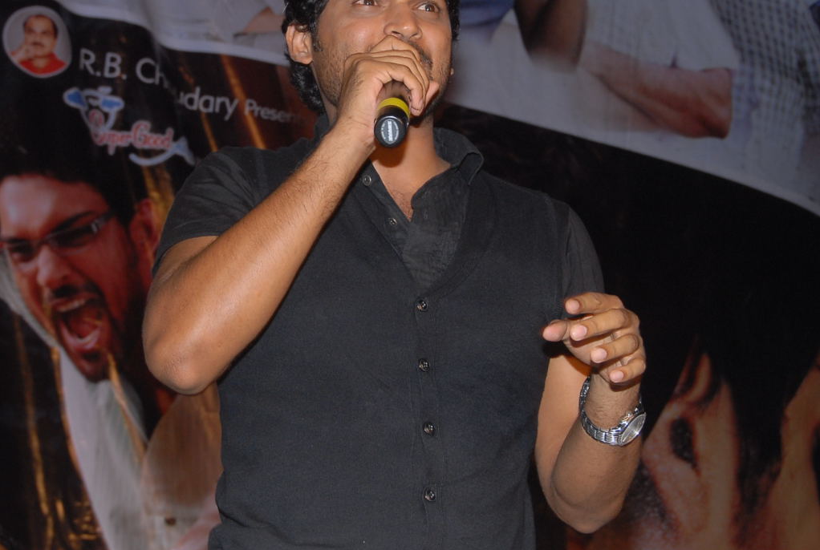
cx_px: 307
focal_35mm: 108
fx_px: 2465
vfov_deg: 12.7
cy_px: 193
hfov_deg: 18.9
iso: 320
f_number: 7.1
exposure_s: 1/125
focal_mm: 46
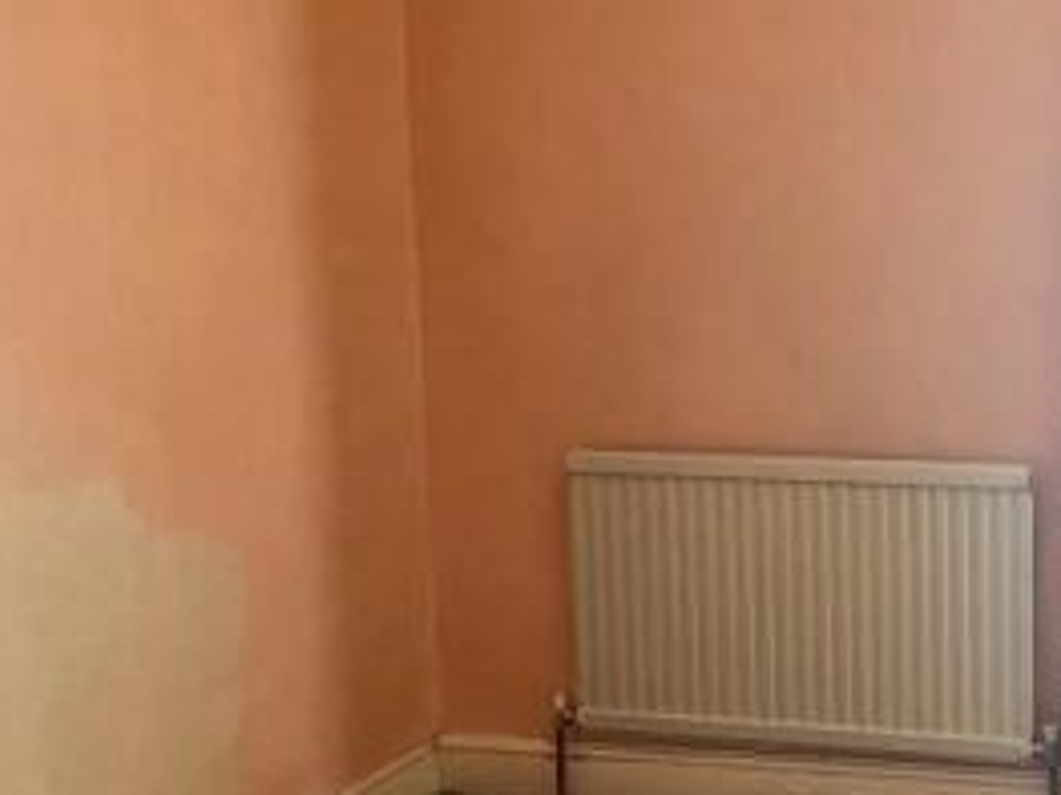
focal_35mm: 62
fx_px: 1899
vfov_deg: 23.6
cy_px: 454
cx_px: 898
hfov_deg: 30.2
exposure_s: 1/25
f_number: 1.8
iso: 32
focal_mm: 3.99
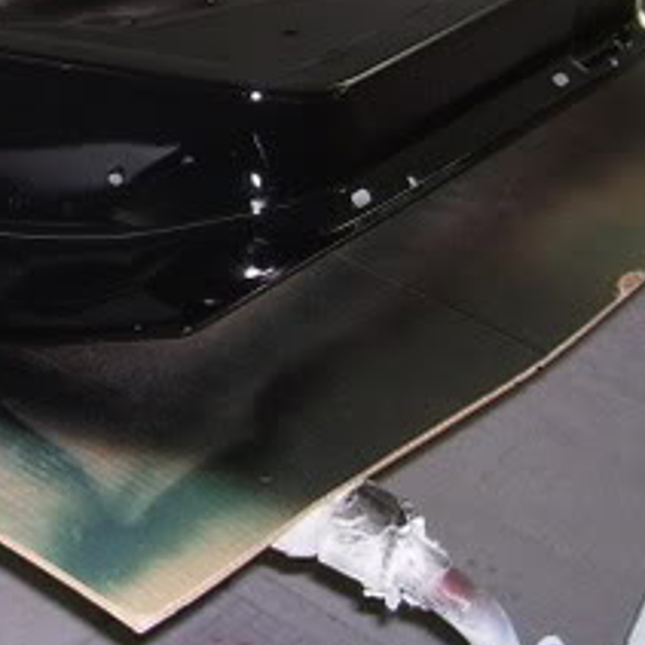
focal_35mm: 91
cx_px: -89
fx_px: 1918
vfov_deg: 18.5
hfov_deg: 18.3
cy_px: -18
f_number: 2.7
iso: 80
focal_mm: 5.6
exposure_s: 1/60
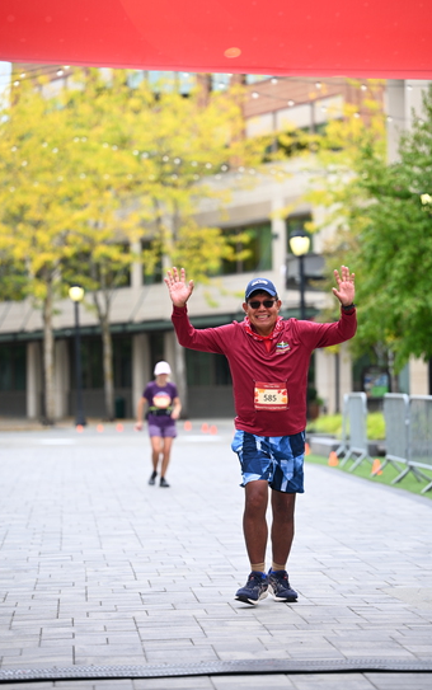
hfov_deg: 10.2
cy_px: 344
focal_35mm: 129
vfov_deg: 16.2
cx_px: 222
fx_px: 2427
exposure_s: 1/1000
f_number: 2.8
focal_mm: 125
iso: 400
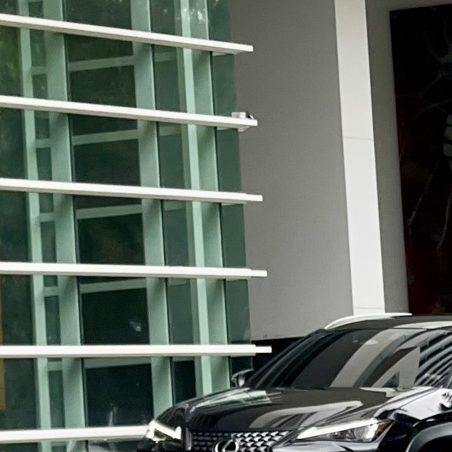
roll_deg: +3.6
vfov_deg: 5.7
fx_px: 4491
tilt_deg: +9.7
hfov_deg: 5.8
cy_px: -240
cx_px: 301
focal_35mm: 304
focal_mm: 7.5
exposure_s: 1/134
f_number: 2.2
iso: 20
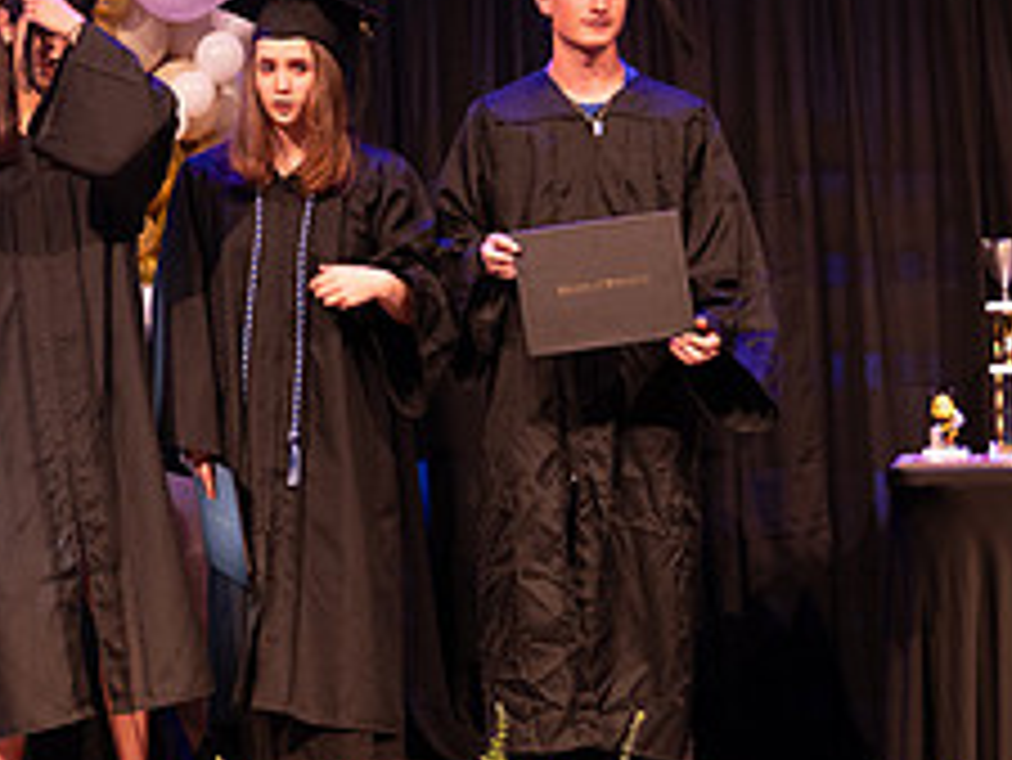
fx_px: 3188
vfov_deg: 13.5
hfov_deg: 17.2
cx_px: -207
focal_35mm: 109
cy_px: 79
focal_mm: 44
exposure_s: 1/200
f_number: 4
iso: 1600
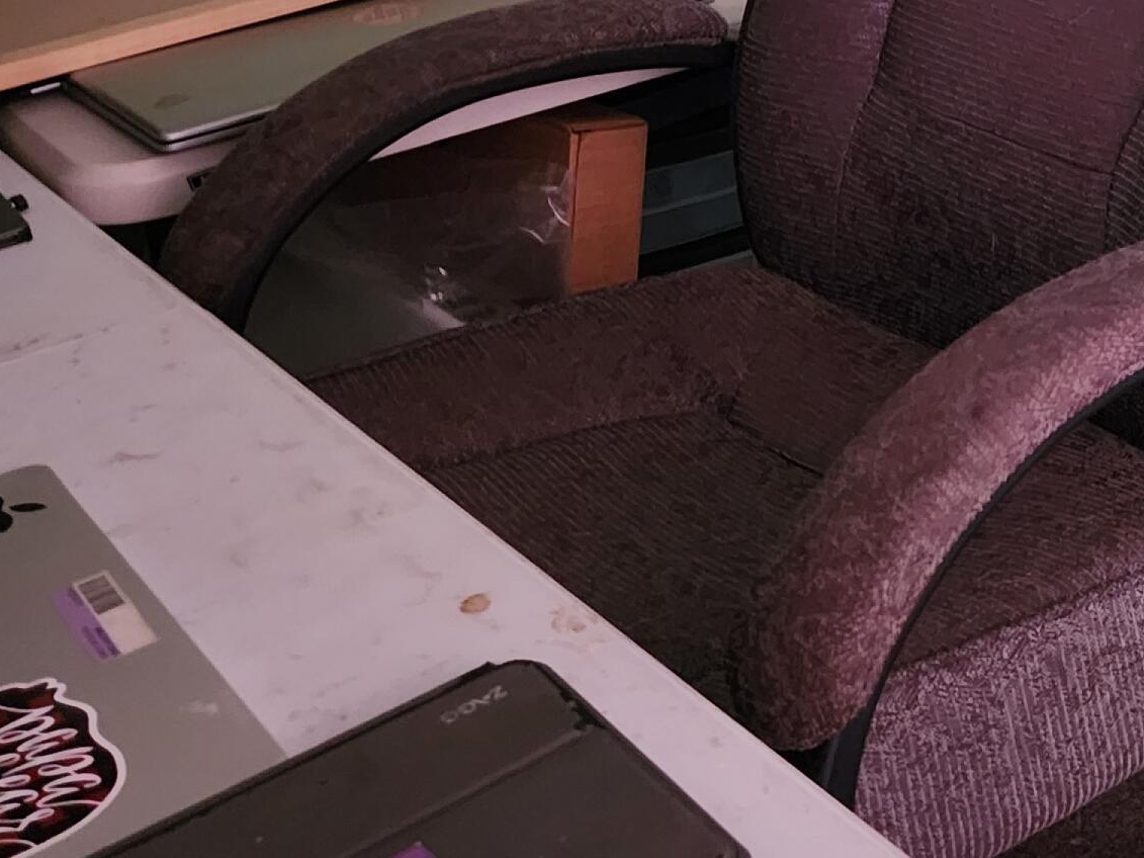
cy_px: 102
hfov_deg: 27.9
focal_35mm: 61
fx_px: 2016
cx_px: 1358
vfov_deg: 23.4
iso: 1000
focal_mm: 6.4
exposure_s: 1/24
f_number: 1.8
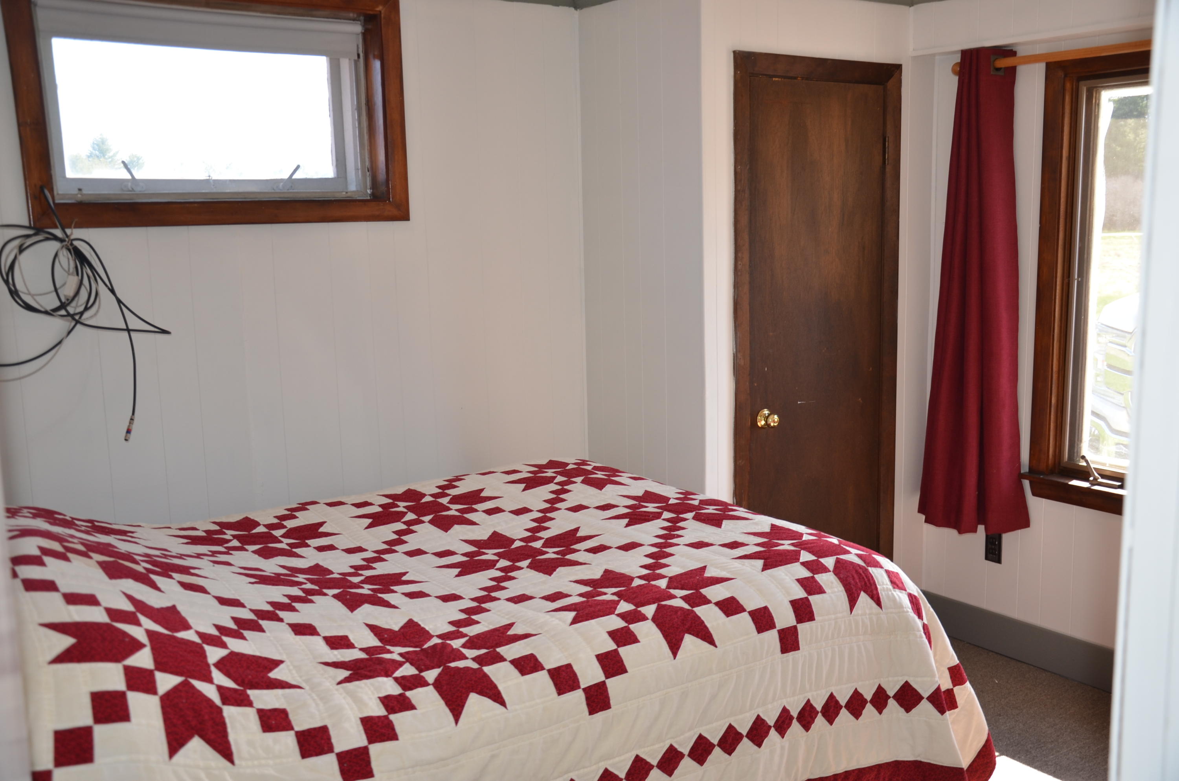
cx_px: 590
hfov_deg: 53.2
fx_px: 1177
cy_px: 390
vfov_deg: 36.7
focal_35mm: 36
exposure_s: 1/125
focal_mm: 24
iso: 220
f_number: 3.8
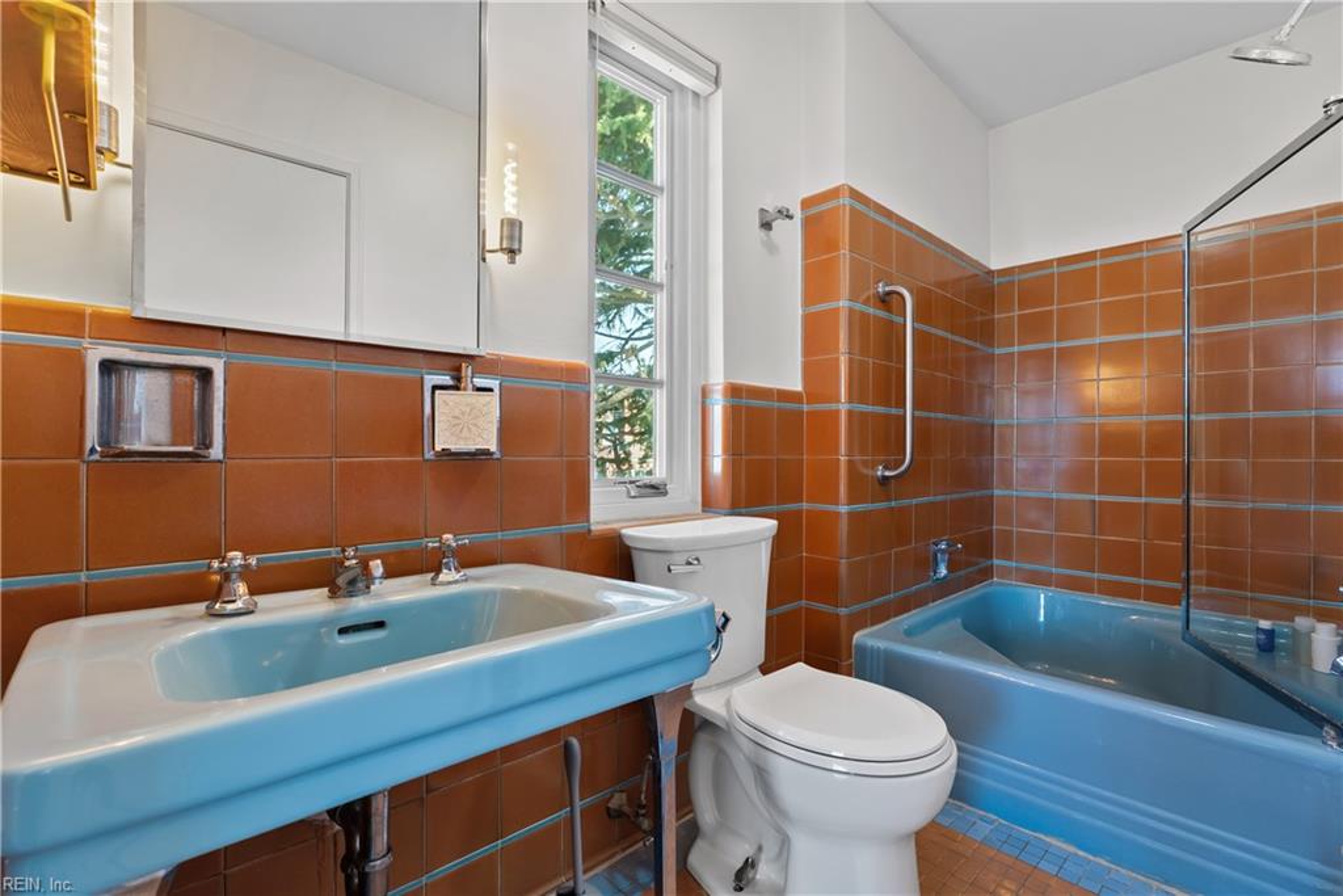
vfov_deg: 73.8
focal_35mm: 16
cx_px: 672
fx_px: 597
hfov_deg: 96.7
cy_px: 448
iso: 1000
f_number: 7.1
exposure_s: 1/4
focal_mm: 16
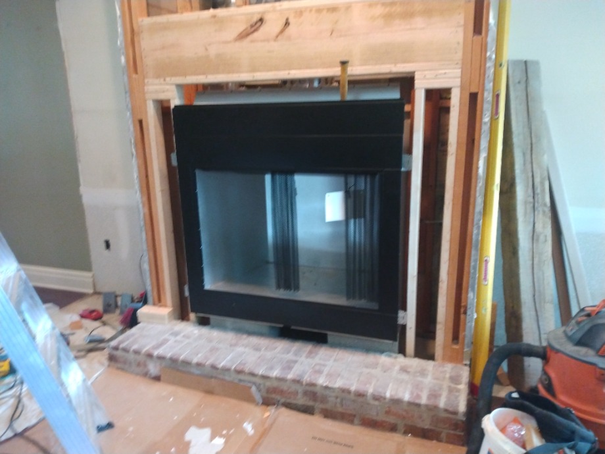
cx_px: 302
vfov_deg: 66.0
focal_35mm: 20
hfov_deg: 81.7
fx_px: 350
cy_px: 227
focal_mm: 3.54
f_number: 2
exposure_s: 1/20
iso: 744
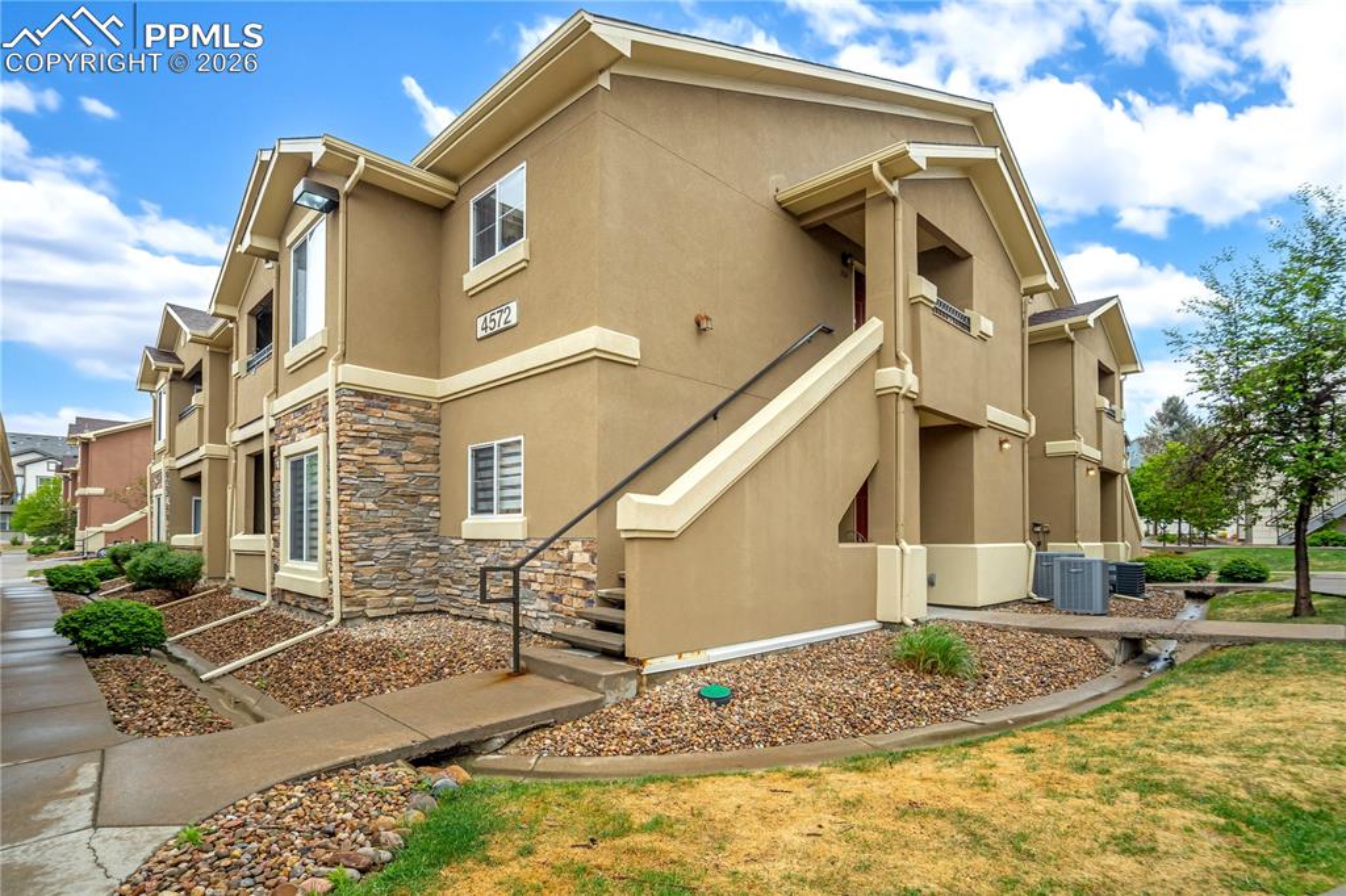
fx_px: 598
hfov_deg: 96.8
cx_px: 673
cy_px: 448
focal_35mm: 16
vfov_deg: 73.7
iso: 200
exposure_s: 1/60
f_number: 7.1
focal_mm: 16
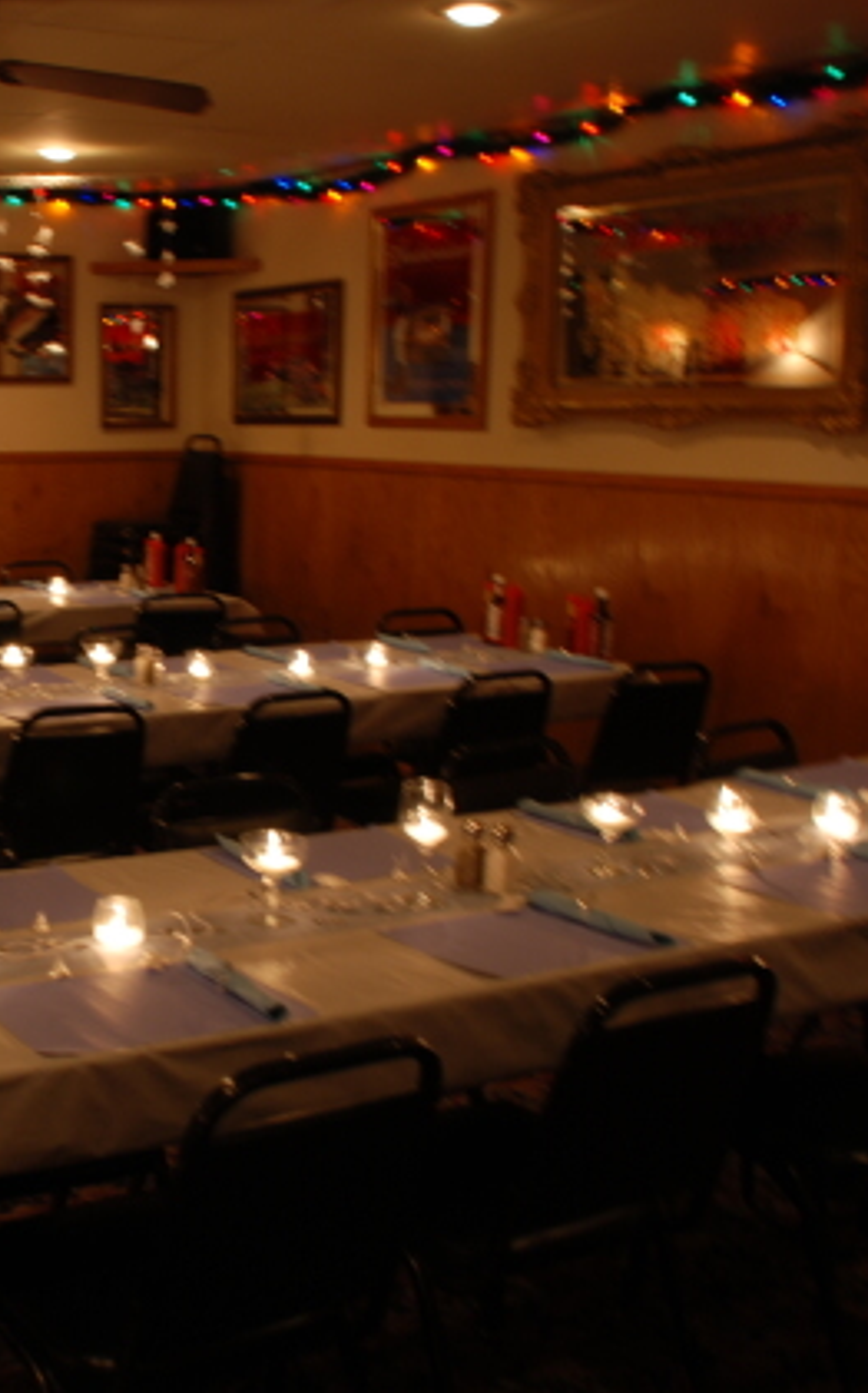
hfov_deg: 28.8
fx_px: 1592
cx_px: 23
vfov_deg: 47.2
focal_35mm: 42
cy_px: 696
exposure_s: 1.5
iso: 100
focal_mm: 18
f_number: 3.5
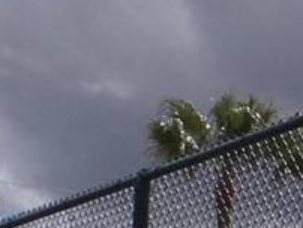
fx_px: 1665
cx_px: 1002
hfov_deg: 8.3
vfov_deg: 7.6
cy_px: 402
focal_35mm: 190
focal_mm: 4.3
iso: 80
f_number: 5.8
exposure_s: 1/950
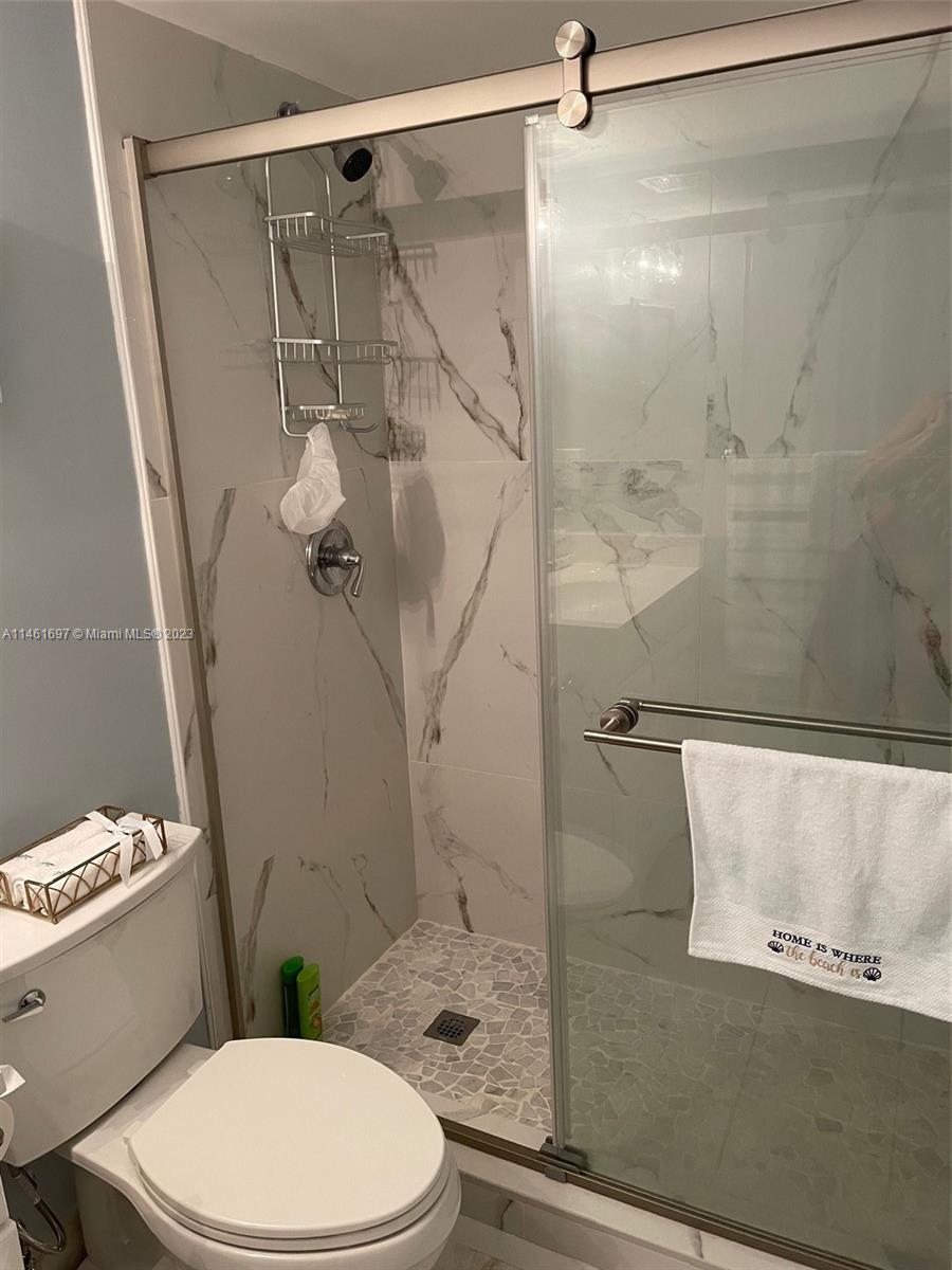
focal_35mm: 26
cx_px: 476
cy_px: 635
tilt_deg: -14.6
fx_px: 953
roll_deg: +3.2
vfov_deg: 67.3
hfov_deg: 53.1
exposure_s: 1/60
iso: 200
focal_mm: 4.2
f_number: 1.6
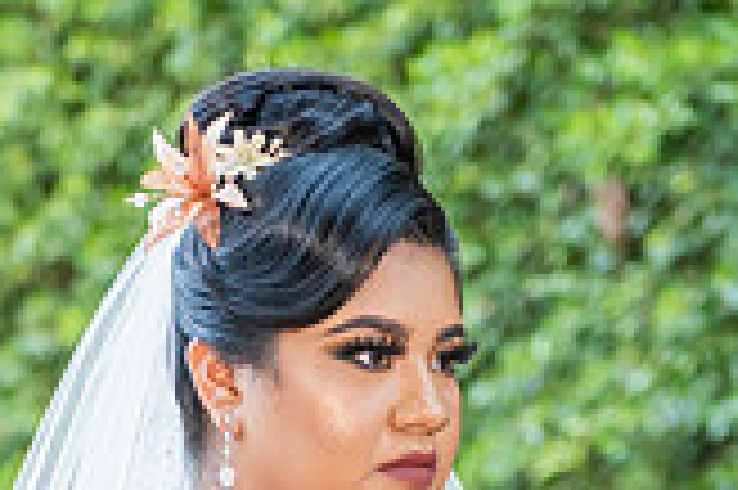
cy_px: 784
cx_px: 252
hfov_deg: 10.0
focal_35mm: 205
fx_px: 4198
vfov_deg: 6.6
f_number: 3.2
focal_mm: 58
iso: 500
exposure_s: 1/160
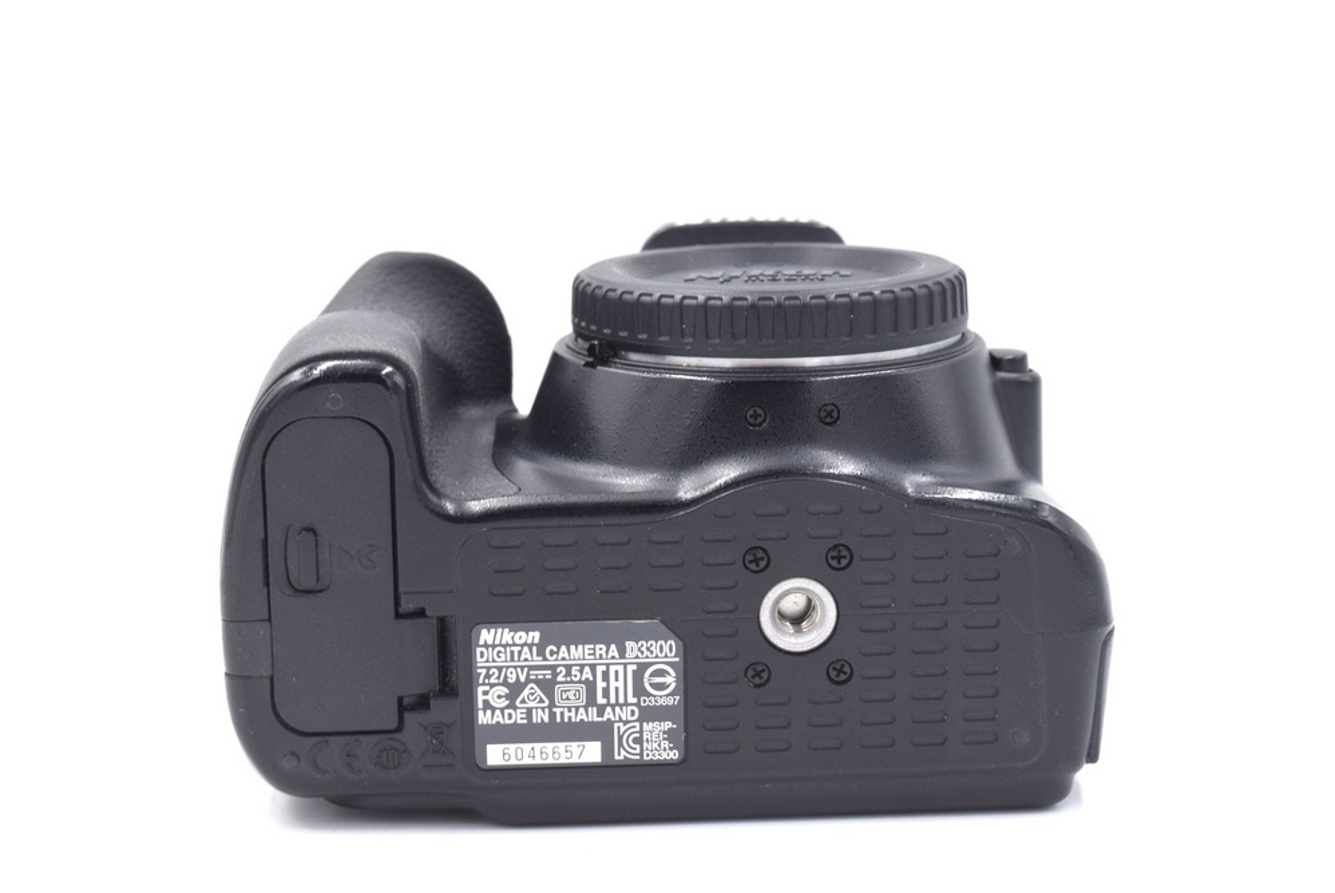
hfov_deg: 33.4
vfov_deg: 22.7
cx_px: 668
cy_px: 446
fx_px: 2227
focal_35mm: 60
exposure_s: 1/100
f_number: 9
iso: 400
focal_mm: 40
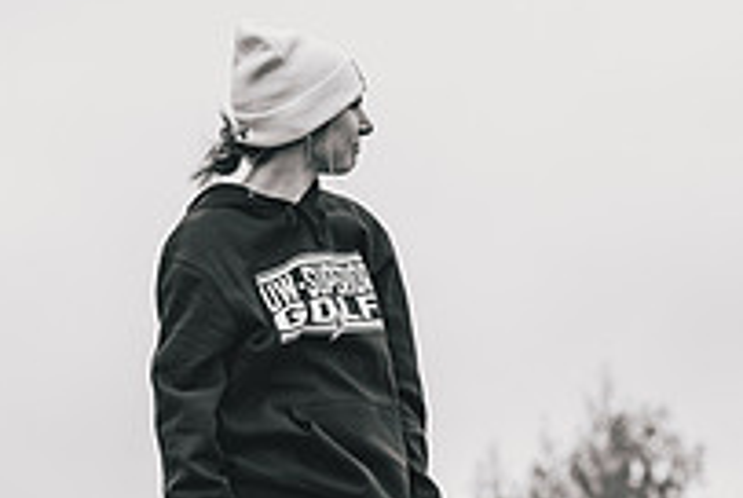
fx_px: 5188
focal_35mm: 251
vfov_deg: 5.5
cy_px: 544
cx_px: 600
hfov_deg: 8.2
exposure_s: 1/3200
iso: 800
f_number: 3.5
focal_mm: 88
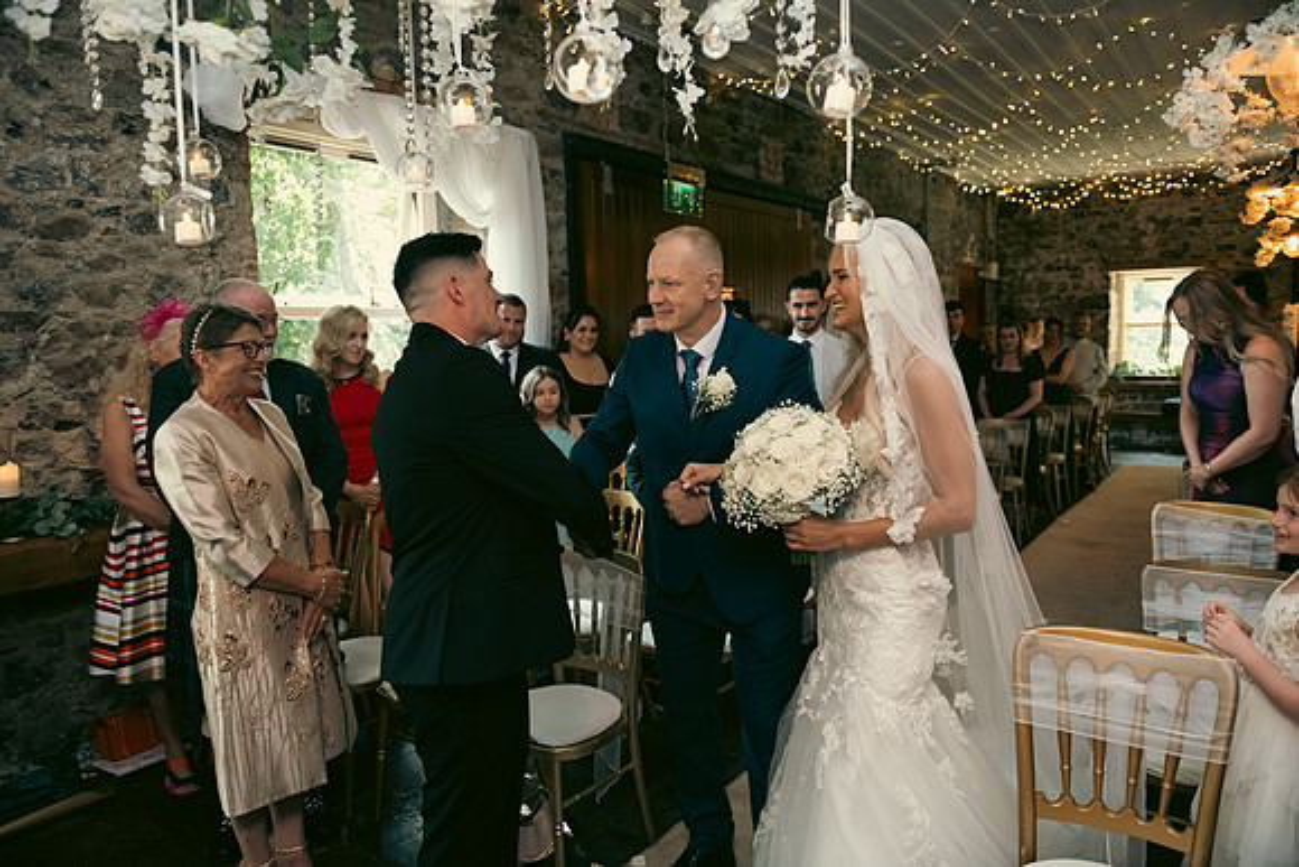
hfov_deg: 73.7
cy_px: 434
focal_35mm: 24
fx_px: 866
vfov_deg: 53.2
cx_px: 650
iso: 1250
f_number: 3.5
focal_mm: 24
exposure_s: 1/160
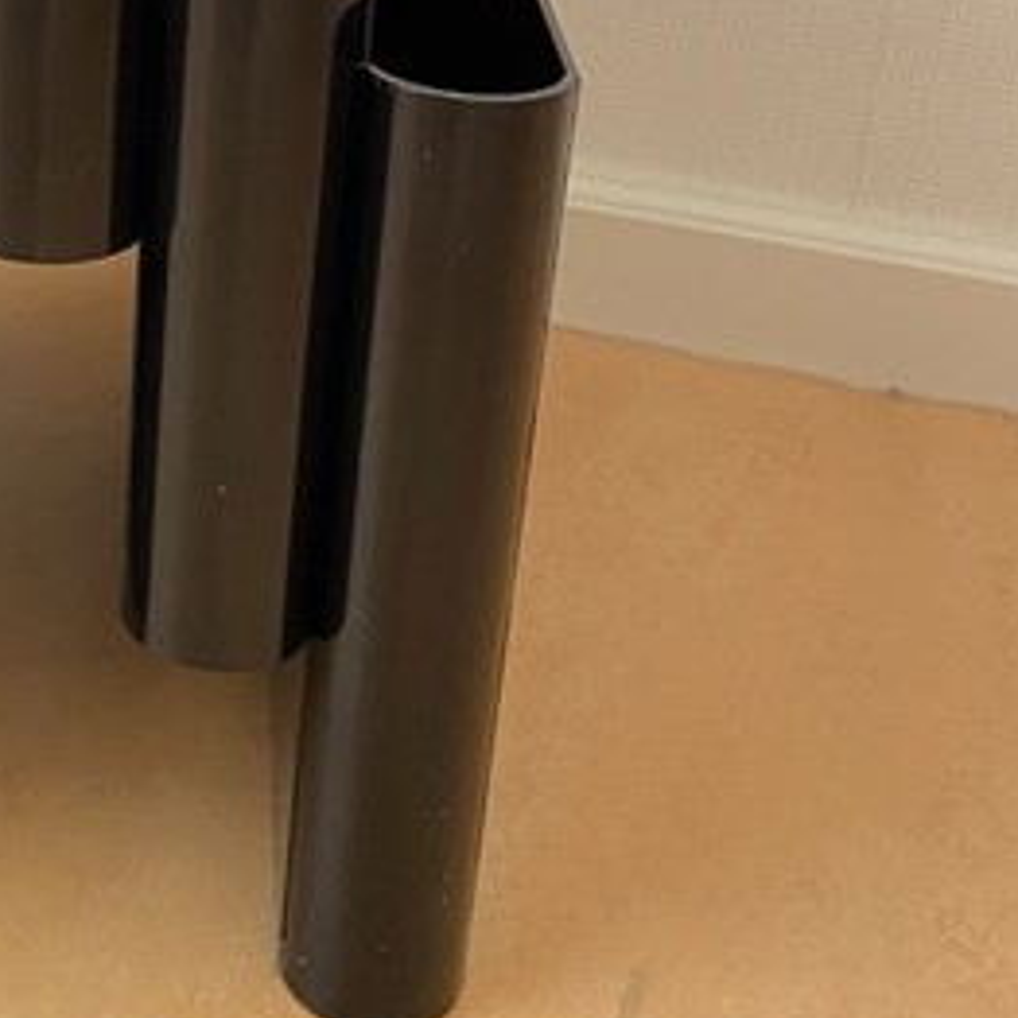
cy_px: 103
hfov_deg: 27.6
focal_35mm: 60
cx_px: 101
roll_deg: -1.8
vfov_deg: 27.6
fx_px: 1996
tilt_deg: -20.6
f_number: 1.8
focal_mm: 4.25
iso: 200
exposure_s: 1/60
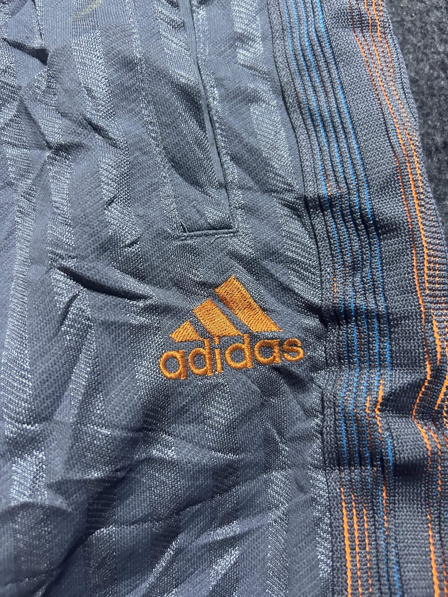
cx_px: 224
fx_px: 449
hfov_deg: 53.1
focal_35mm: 26
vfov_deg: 67.3
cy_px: 298
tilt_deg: -63.4
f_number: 1.5
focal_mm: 5.7
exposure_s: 1/50
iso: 500
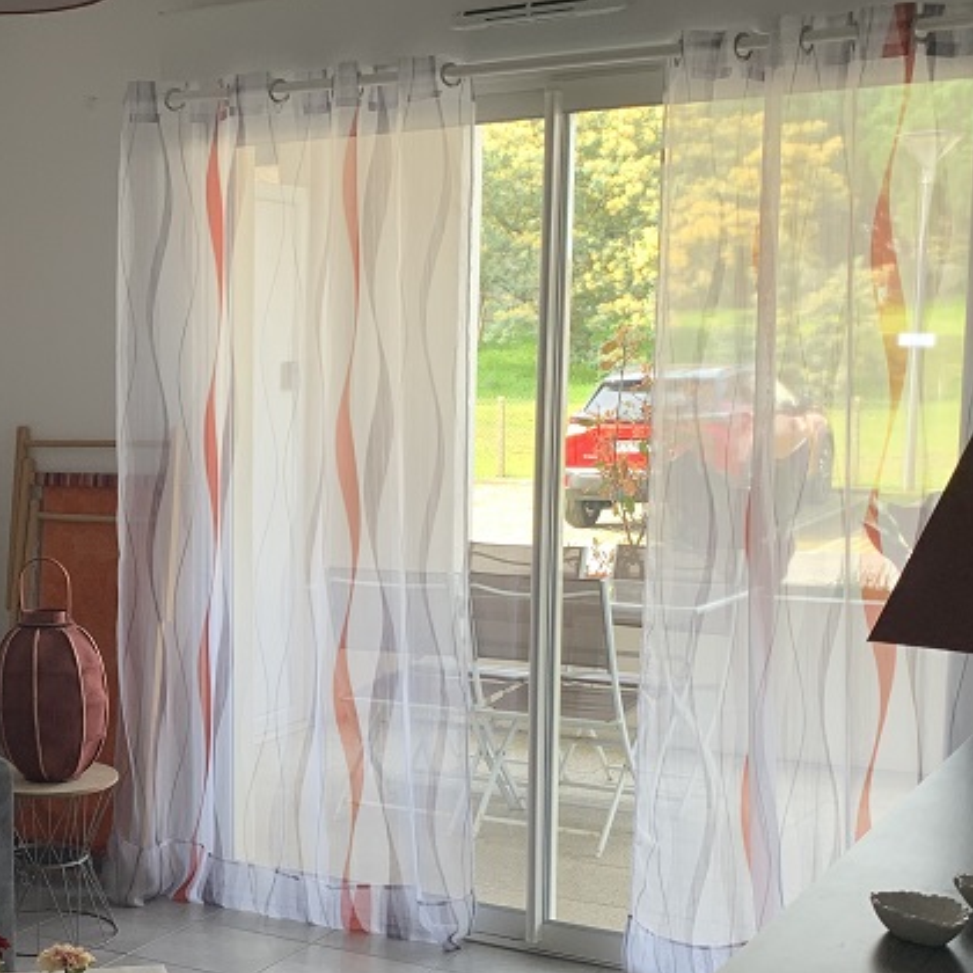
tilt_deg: -9.6
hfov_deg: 29.5
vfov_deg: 30.4
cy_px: 623
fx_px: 1781
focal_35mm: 56
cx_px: 137
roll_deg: +0.4
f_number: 1.8
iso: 64
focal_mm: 4.25
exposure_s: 1/121
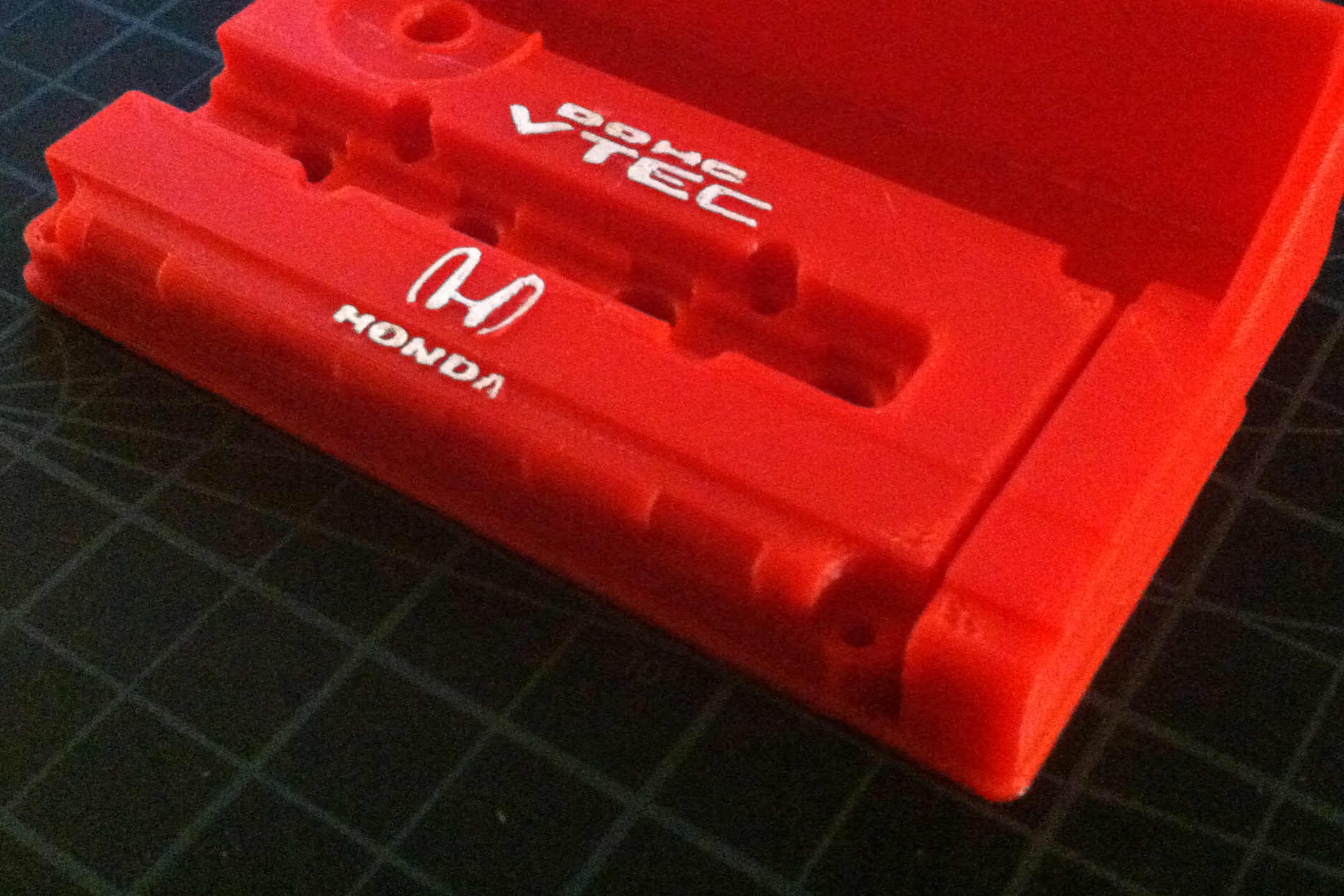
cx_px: 705
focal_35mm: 50
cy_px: 303
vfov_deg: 26.8
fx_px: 1867
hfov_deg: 39.6
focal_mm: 3.85
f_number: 2.8
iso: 1000
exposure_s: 1/15
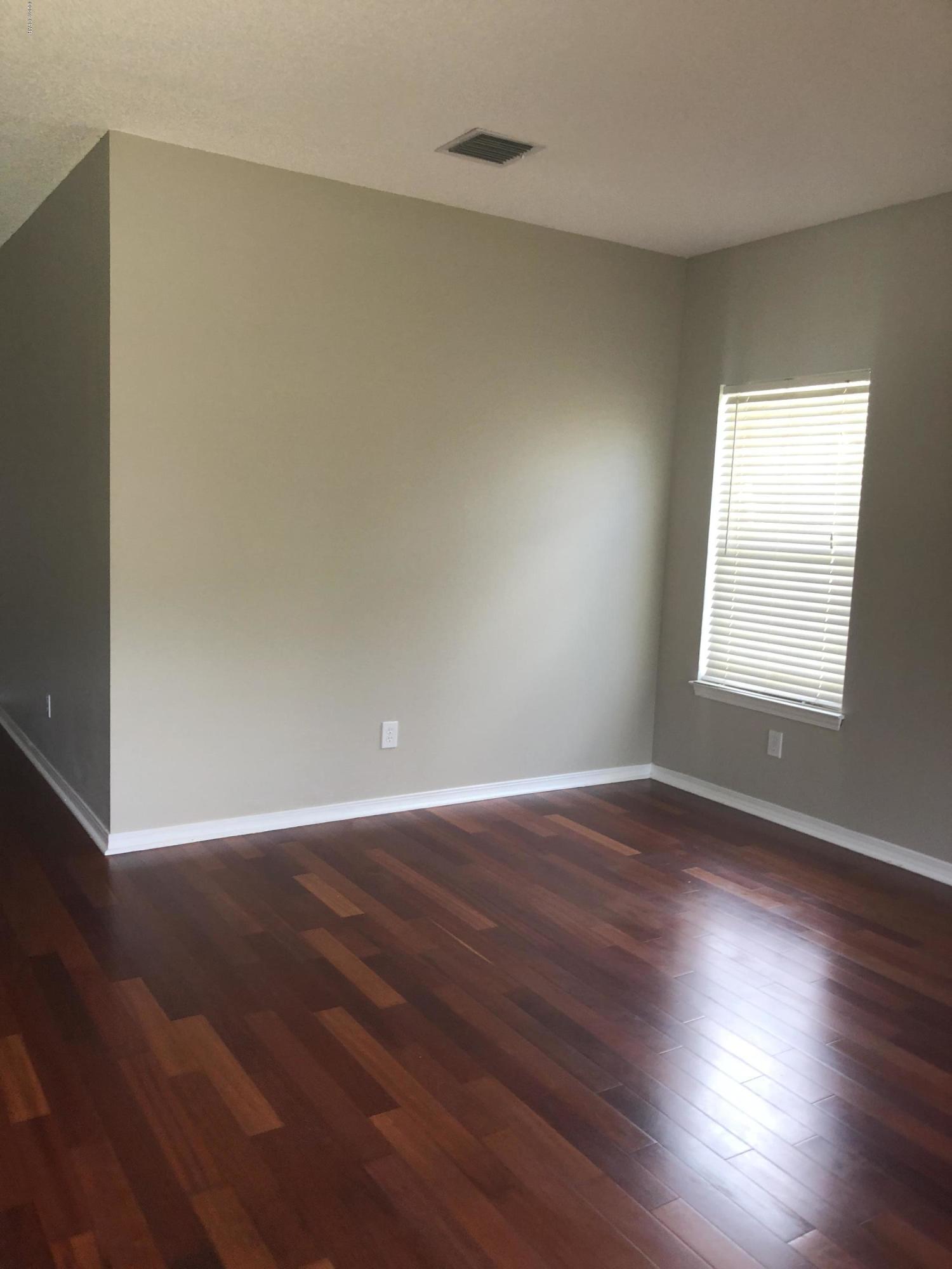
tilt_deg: -9.2
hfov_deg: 49.7
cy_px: 634
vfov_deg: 63.4
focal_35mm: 28
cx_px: 476
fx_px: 1027
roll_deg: -2.7
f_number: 1.8
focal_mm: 3.99
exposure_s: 1/30
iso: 25
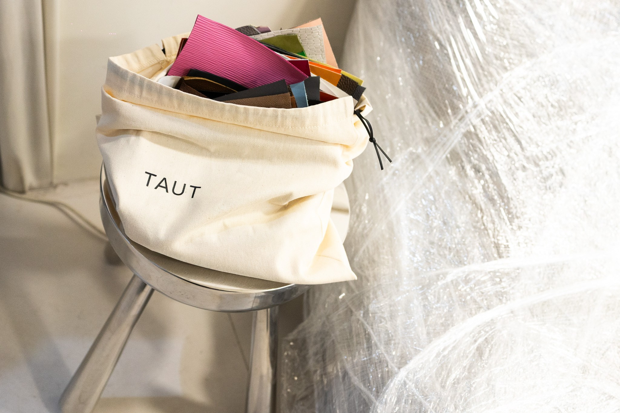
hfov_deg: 53.1
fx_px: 620
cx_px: 310
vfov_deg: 36.9
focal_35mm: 36
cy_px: 206
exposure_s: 1/320
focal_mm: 24
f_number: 2.8
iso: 800
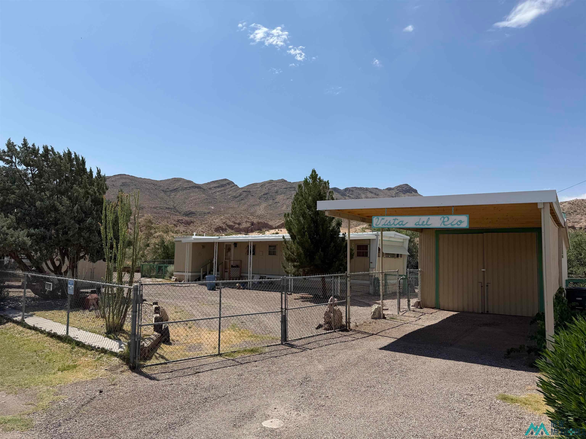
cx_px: 293
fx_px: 406
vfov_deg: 56.8
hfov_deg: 71.6
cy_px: 220
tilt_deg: +4.9
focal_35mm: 24
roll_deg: -1.1
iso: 80
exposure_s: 1/6711
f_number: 1.78
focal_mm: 6.76
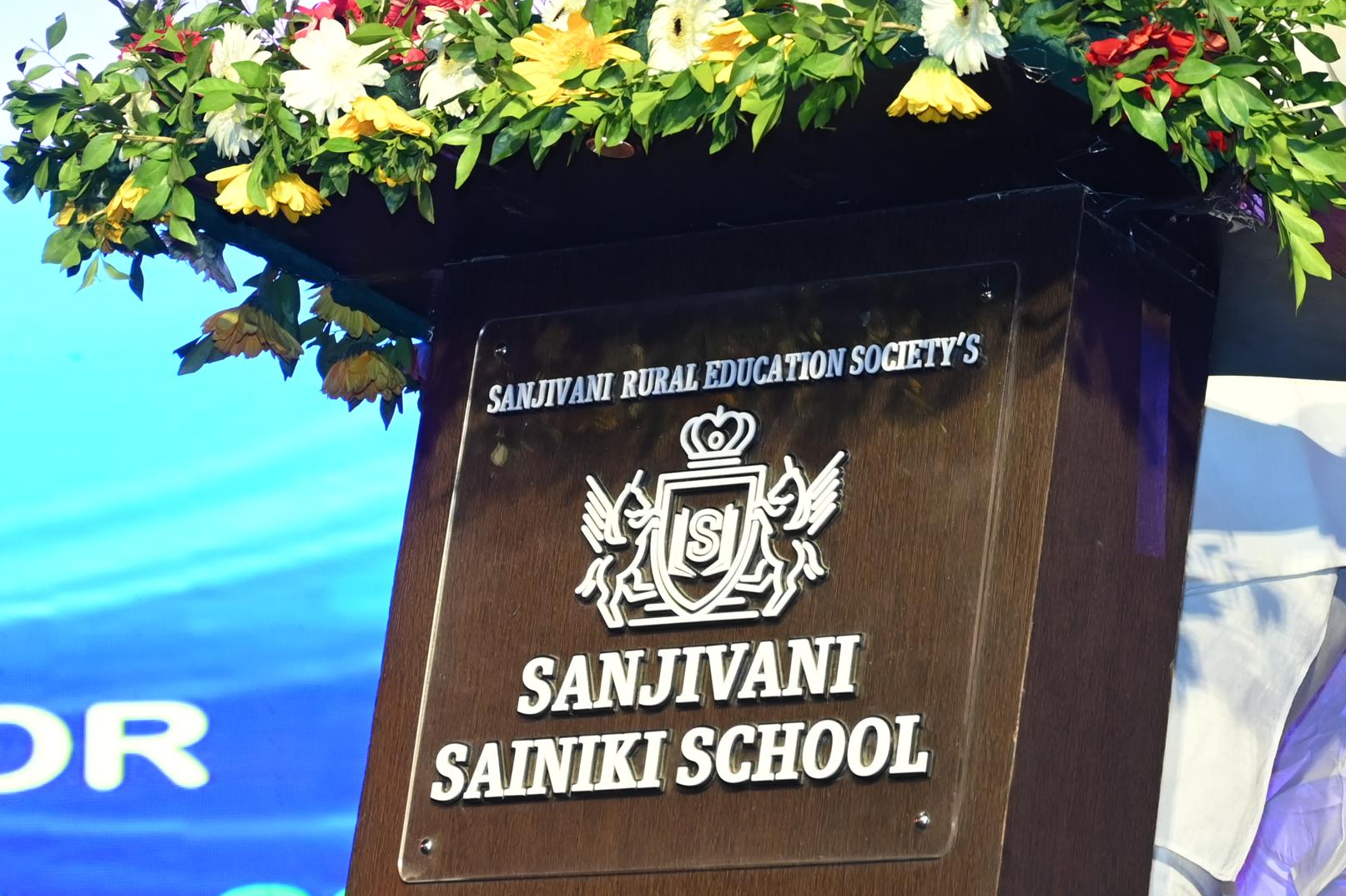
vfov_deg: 9.0
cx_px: 1114
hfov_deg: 13.6
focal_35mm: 150
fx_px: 5604
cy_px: -106
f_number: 5
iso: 1600
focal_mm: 63
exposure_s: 1/160
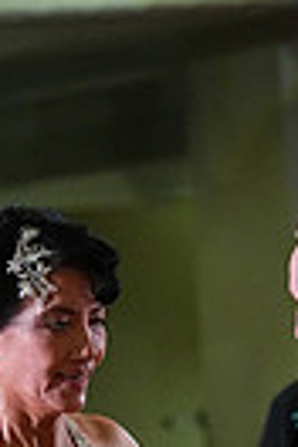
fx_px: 8517
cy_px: 701
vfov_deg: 3.0
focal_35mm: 686
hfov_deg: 2.0
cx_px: 201
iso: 8000
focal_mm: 156
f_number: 5.6
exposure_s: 1/400
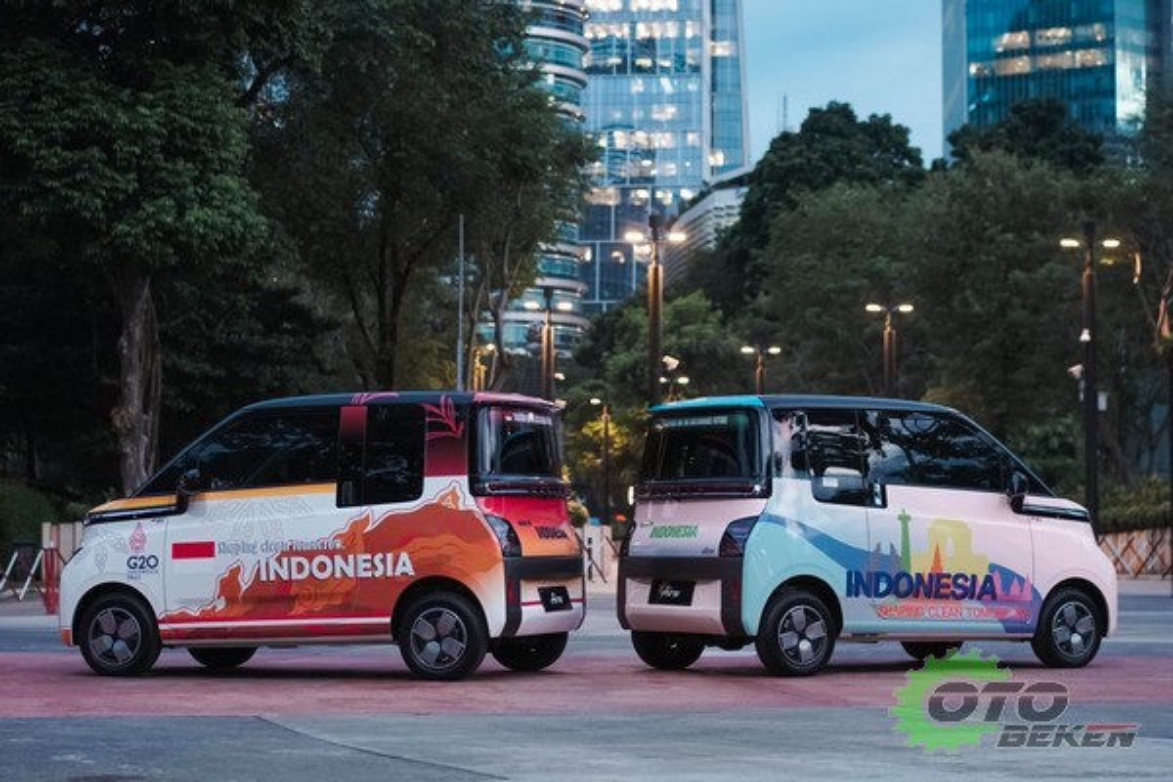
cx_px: 586
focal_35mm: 82
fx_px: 2688
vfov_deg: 16.6
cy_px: 391
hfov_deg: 24.6
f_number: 2.2
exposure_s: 1/80
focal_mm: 55
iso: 1000
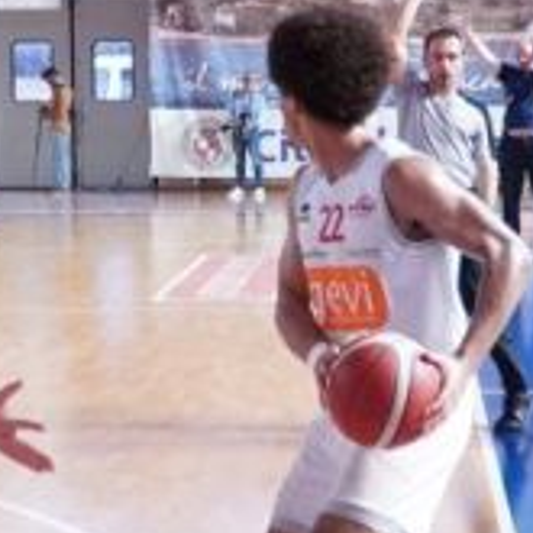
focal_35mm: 142
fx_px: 2475
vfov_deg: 12.3
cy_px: 275
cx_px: 107
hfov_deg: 12.2
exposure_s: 1/640
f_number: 4
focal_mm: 23
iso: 5000
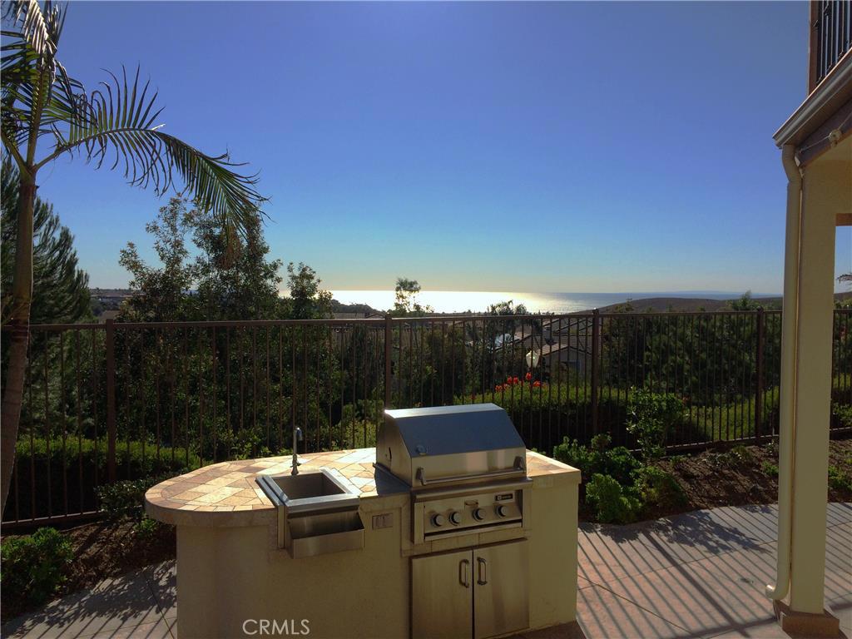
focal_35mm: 29
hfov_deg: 61.7
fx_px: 714
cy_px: 320
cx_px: 426
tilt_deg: -2.8
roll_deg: +0.1
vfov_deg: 48.2
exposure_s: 1/4566
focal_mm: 4.15
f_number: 2.2
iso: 40
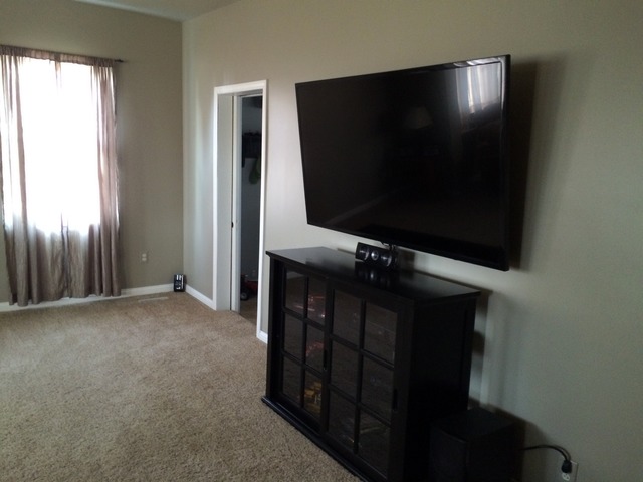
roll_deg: -2.0
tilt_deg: -8.8
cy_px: 241
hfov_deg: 61.7
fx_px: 539
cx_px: 322
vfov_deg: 48.2
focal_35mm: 29
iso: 250
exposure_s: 1/20
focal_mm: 4.15
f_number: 2.2
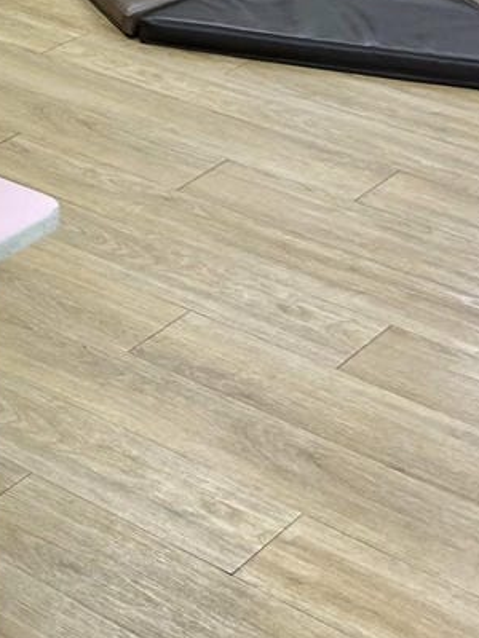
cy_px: -445
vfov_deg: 16.4
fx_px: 1919
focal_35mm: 104
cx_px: -212
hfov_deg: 13.5
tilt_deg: -6.5
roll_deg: +0.3
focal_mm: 5.7
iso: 80
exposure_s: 1/120
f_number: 1.5
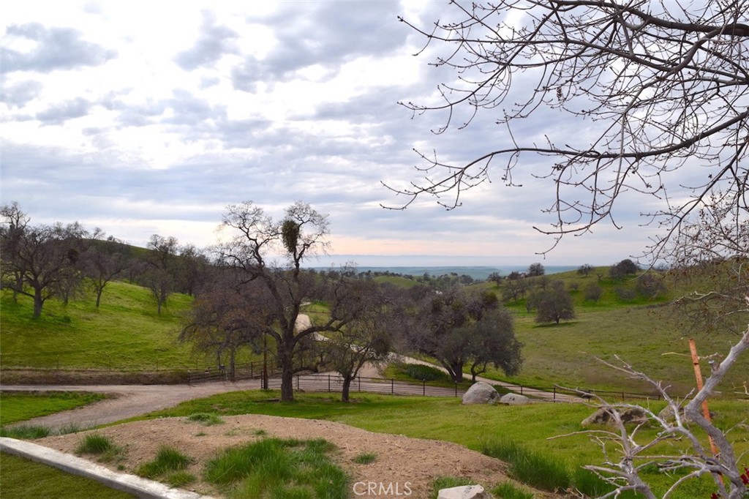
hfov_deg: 61.9
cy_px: 250
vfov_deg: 43.6
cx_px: 374
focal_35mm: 30
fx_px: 624
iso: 100
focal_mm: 20
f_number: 11
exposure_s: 1/200
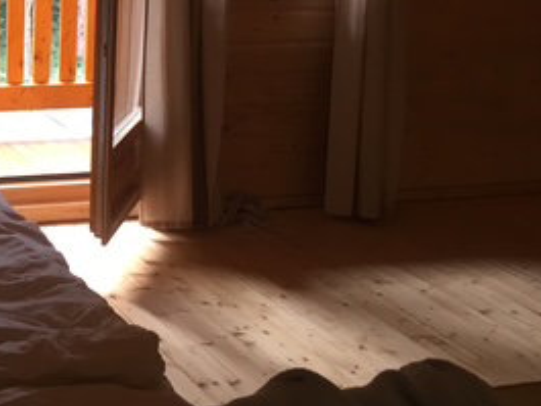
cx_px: -106
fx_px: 1094
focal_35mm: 70
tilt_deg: -7.0
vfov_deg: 20.1
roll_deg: -1.6
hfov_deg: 25.1
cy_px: -35
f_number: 2.2
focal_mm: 4.15
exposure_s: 1/33
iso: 100
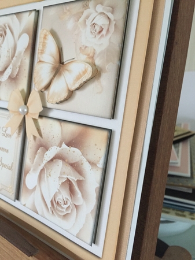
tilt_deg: -17.2
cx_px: 98
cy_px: 130
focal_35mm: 29
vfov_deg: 61.7
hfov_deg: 48.2
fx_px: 218
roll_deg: +2.3
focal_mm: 4.15
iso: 250
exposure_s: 1/20
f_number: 2.2
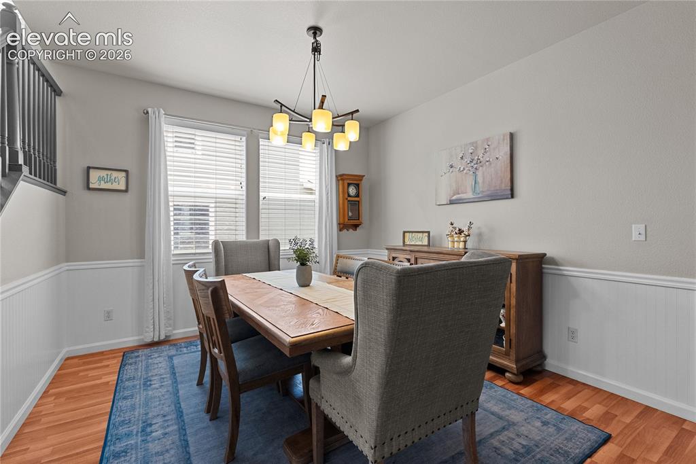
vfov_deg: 73.8
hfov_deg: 96.7
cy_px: 232
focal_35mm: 16
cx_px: 348
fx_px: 309
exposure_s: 1/50
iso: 2000
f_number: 8
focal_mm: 16
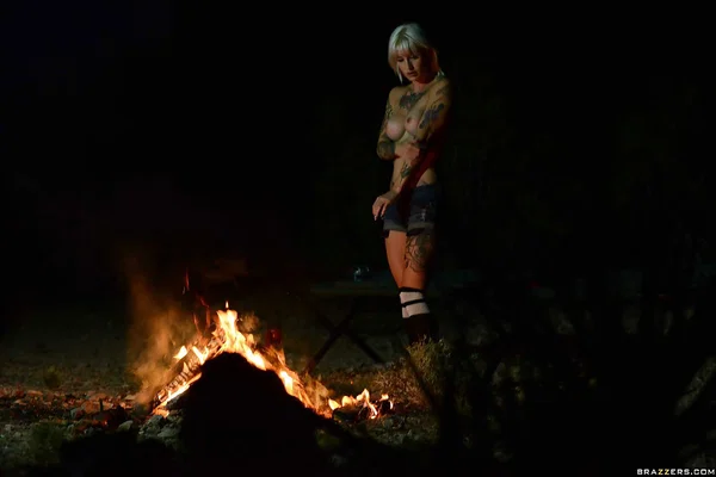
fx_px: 1889
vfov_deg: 14.4
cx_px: 358
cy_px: 238
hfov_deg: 21.5
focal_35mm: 95
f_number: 3.5
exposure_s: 1/60
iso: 2000
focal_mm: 95
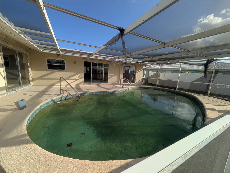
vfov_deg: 94.6
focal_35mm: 12
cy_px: 86
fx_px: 80
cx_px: 115
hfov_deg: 110.5
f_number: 1.7
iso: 55
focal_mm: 2.02
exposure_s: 1/3663
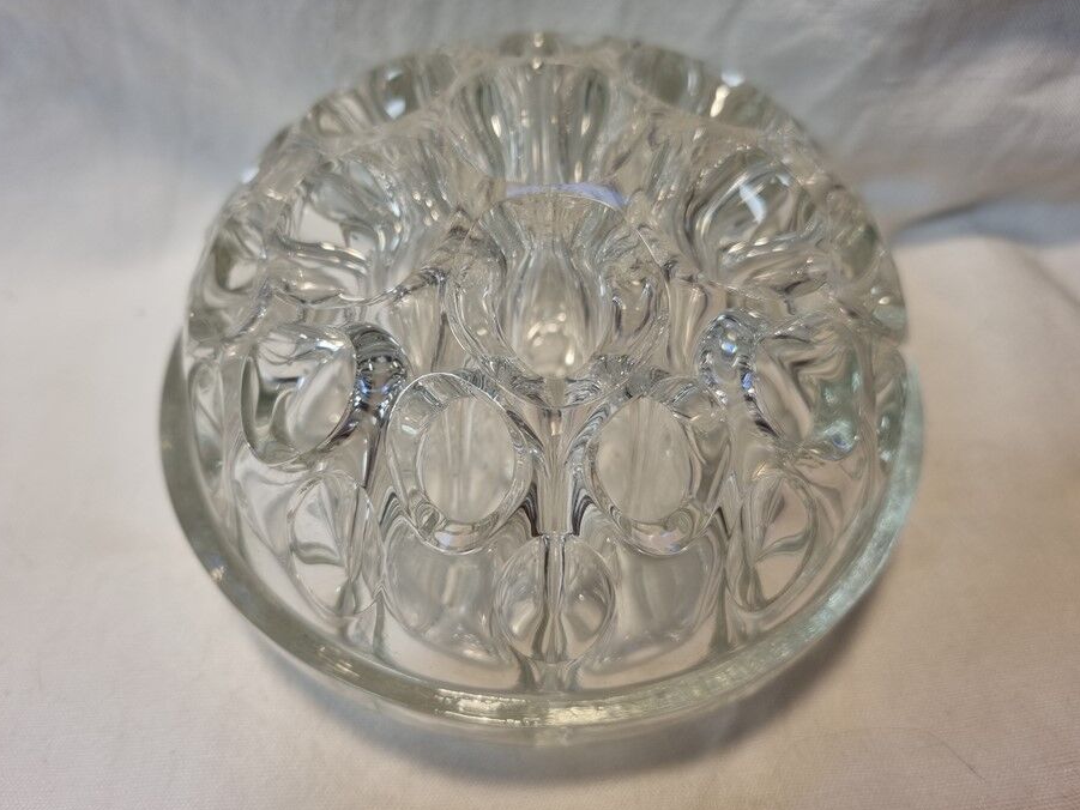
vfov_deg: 51.4
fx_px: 842
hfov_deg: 65.3
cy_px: 401
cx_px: 531
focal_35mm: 27
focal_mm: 5.4
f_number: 1.8
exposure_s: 1/100
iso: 80
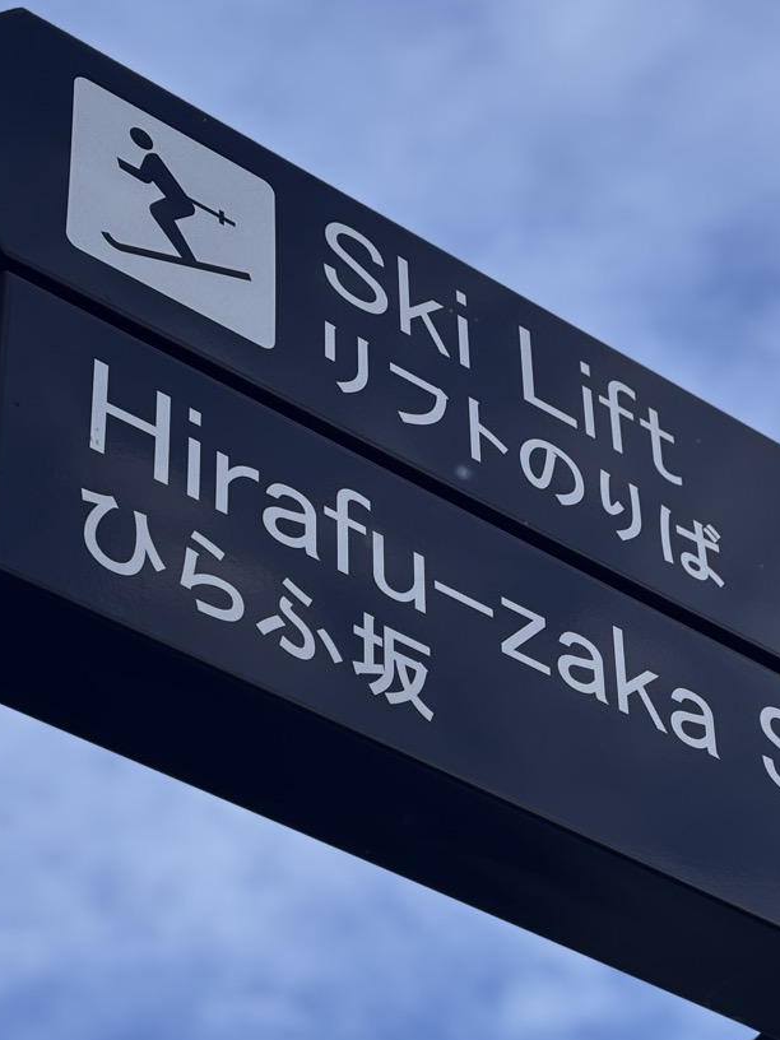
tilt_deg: +38.1
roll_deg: +2.1
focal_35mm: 102
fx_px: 3064
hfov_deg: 14.5
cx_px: 549
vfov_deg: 19.2
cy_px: 712
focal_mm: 5.96
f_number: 1.6
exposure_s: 1/2062
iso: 40
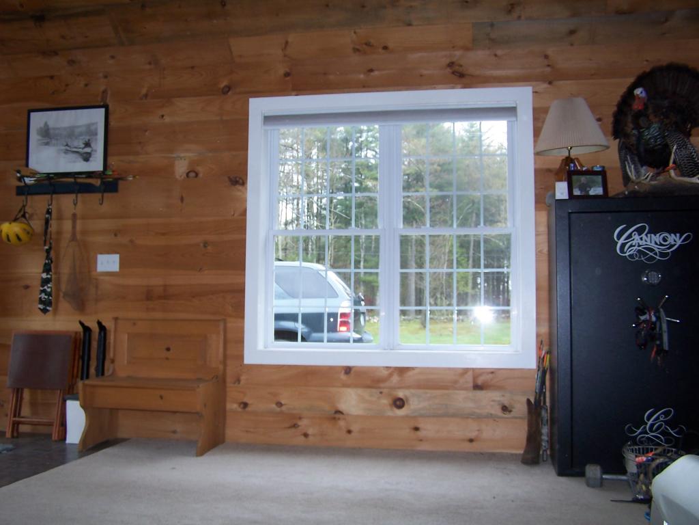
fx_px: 767
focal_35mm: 38
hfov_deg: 49.0
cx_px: 350
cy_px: 262
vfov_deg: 37.7
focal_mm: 6.3
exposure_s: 1/60
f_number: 2.8
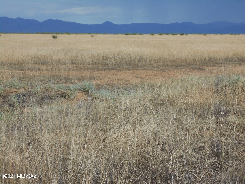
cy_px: 92
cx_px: 122
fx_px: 694
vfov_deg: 15.1
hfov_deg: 20.0
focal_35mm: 98
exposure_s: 1/640
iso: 80
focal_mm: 17.6
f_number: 5.5
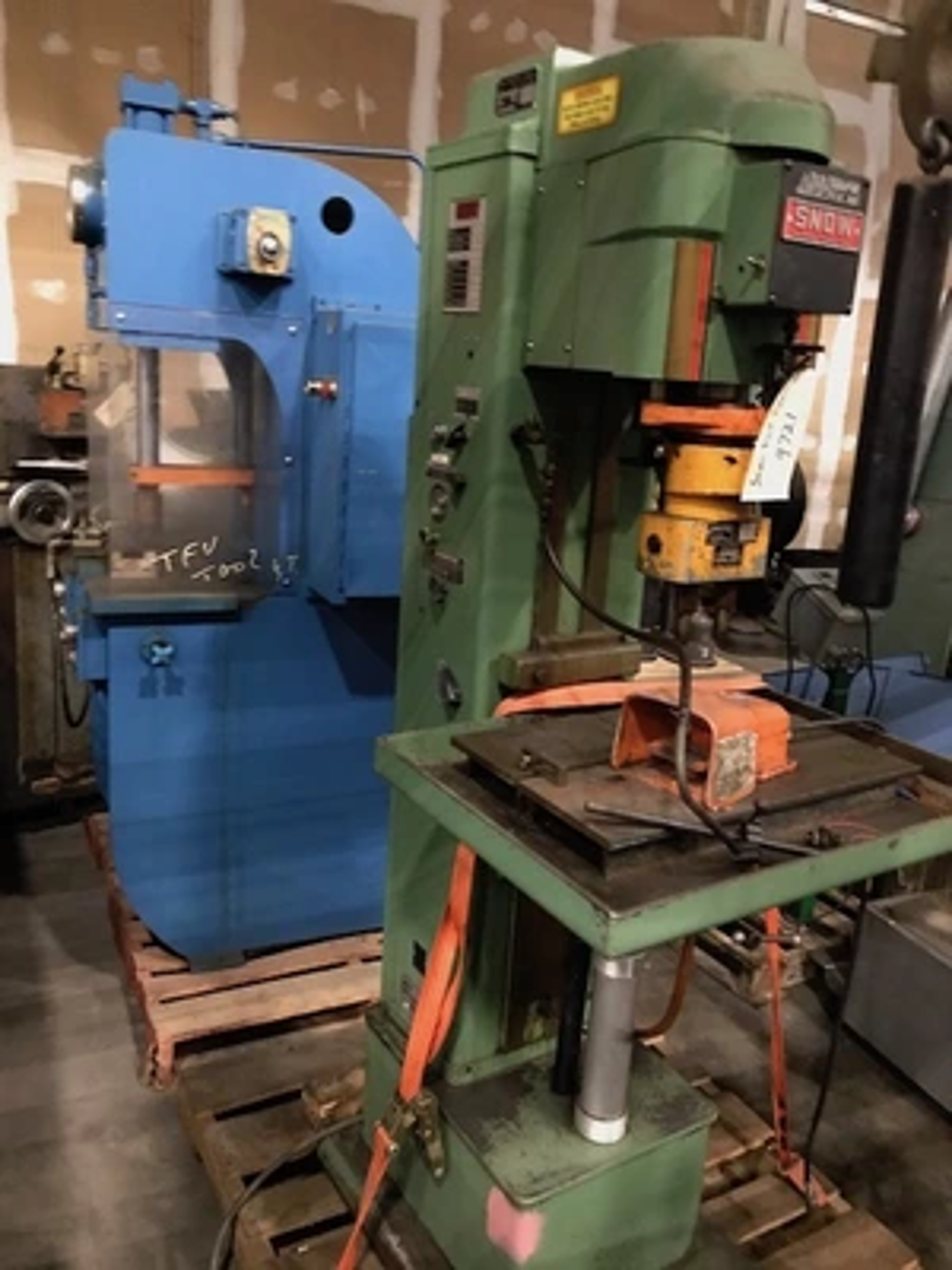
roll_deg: -4.9
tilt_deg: -12.9
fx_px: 1027
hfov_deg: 49.7
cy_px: 635
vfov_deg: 63.4
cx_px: 476
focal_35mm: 28
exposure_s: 1/4
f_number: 1.8
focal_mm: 3.99
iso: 100
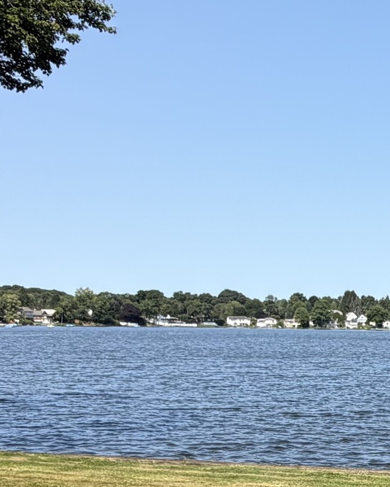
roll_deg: -0.8
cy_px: 415
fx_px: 938
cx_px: 407
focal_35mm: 65
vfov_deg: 28.3
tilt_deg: -5.6
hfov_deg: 22.4
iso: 25
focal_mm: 2.22
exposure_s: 1/770
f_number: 2.2
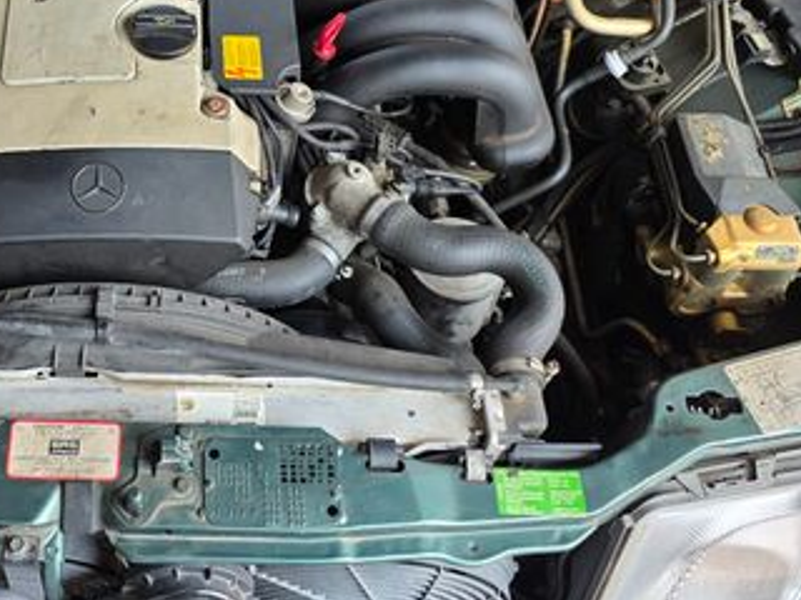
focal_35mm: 46
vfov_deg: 30.8
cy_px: 125
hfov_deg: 39.7
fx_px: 1064
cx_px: 165
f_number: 1.7
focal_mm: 6.3
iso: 50
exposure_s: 1/120
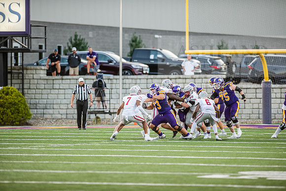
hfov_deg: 6.9
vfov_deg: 4.6
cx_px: 143
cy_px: 96
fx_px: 2384
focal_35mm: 300
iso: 1250
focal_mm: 300
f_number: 3.2
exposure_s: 1/1000
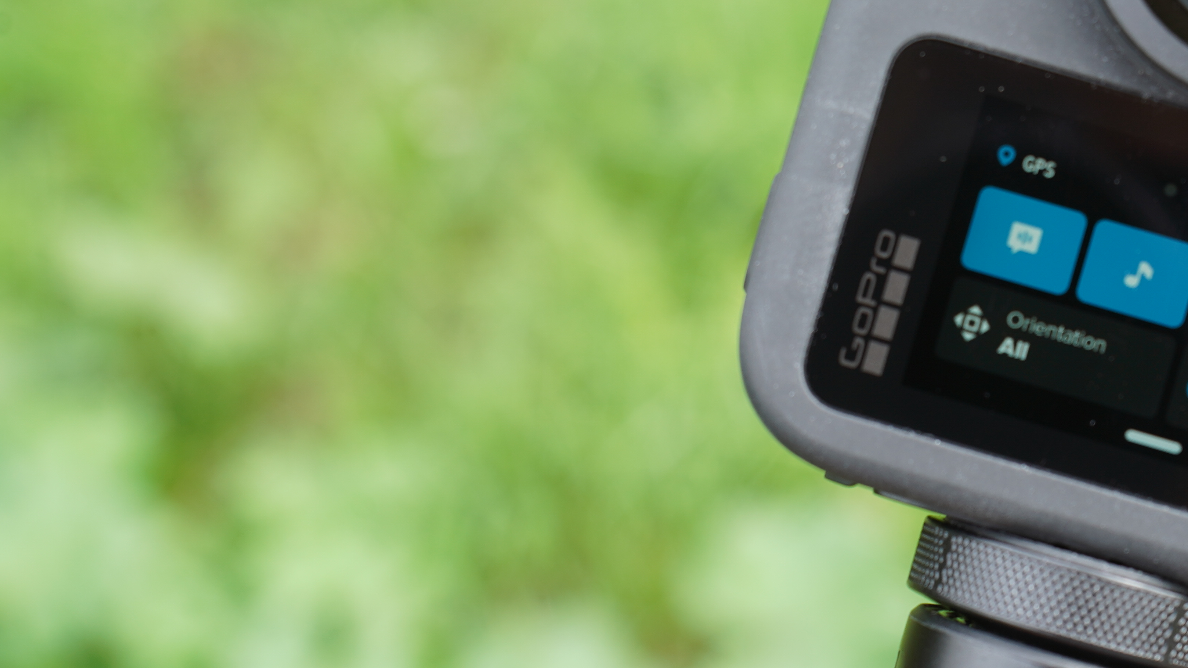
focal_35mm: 101
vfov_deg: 12.0
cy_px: 195
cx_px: 1034
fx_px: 3181
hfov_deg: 20.8
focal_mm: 52
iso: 200
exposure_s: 1/80
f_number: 7.1
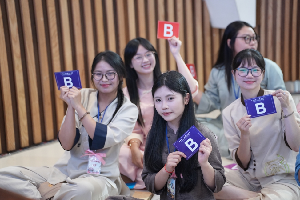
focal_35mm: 96
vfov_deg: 14.3
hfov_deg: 21.2
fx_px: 800
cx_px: 150
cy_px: 100
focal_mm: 96
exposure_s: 1/125
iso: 2500
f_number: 2.8
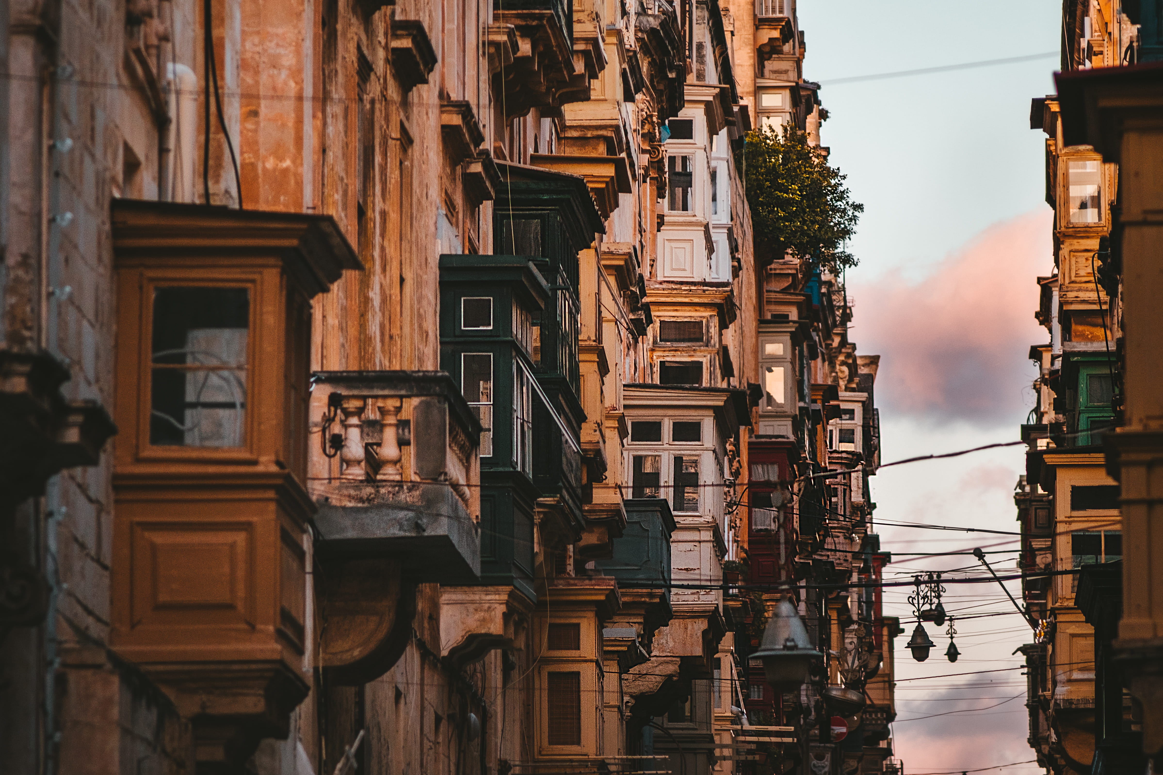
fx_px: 1712
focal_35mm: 53
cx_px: 582
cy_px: 388
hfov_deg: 37.5
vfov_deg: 25.5
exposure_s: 1/250
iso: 400
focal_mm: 35
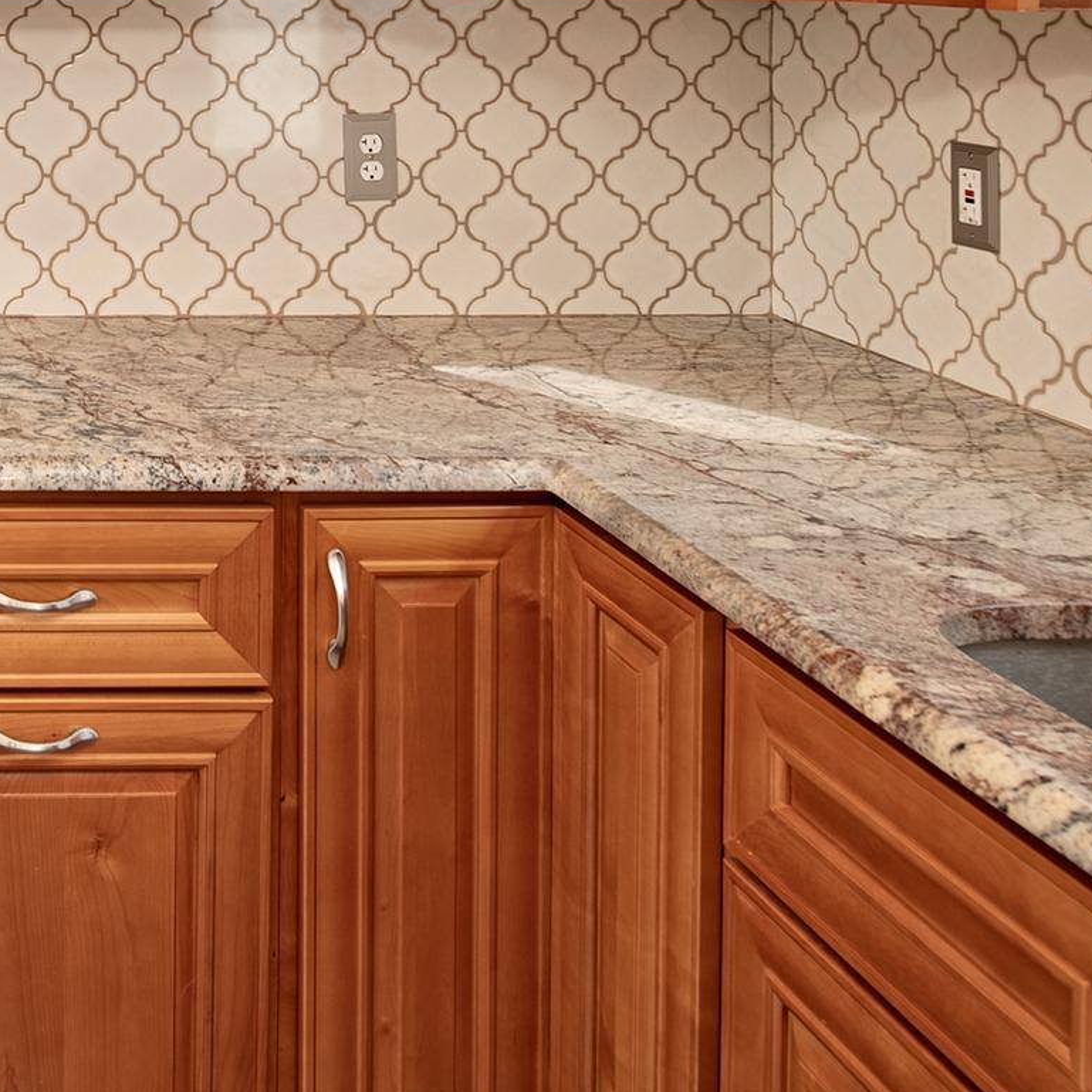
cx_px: -185
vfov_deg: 38.3
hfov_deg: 32.9
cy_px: 295
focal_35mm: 43
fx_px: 1535
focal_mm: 19
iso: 400
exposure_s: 1/125
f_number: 9
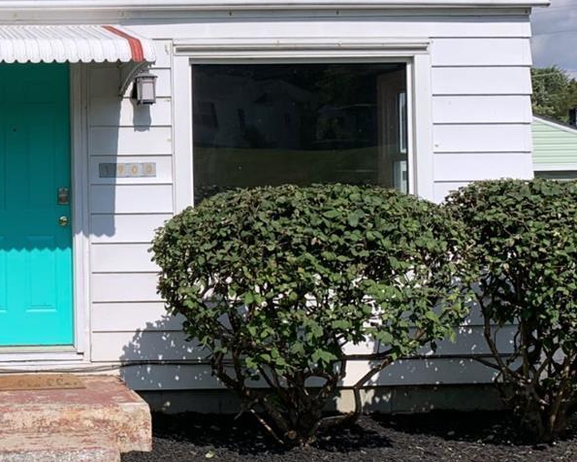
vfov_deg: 23.8
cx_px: -9
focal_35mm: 64
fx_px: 1093
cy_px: 165
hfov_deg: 27.7
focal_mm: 4.25
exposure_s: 1/3521
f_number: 1.8
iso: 25
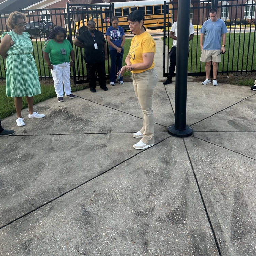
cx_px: 128
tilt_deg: -12.4
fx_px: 243
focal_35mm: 29
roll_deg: +1.9
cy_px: 89
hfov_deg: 55.6
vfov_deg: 54.7
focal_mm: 6.86
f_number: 1.78
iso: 80
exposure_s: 1/404
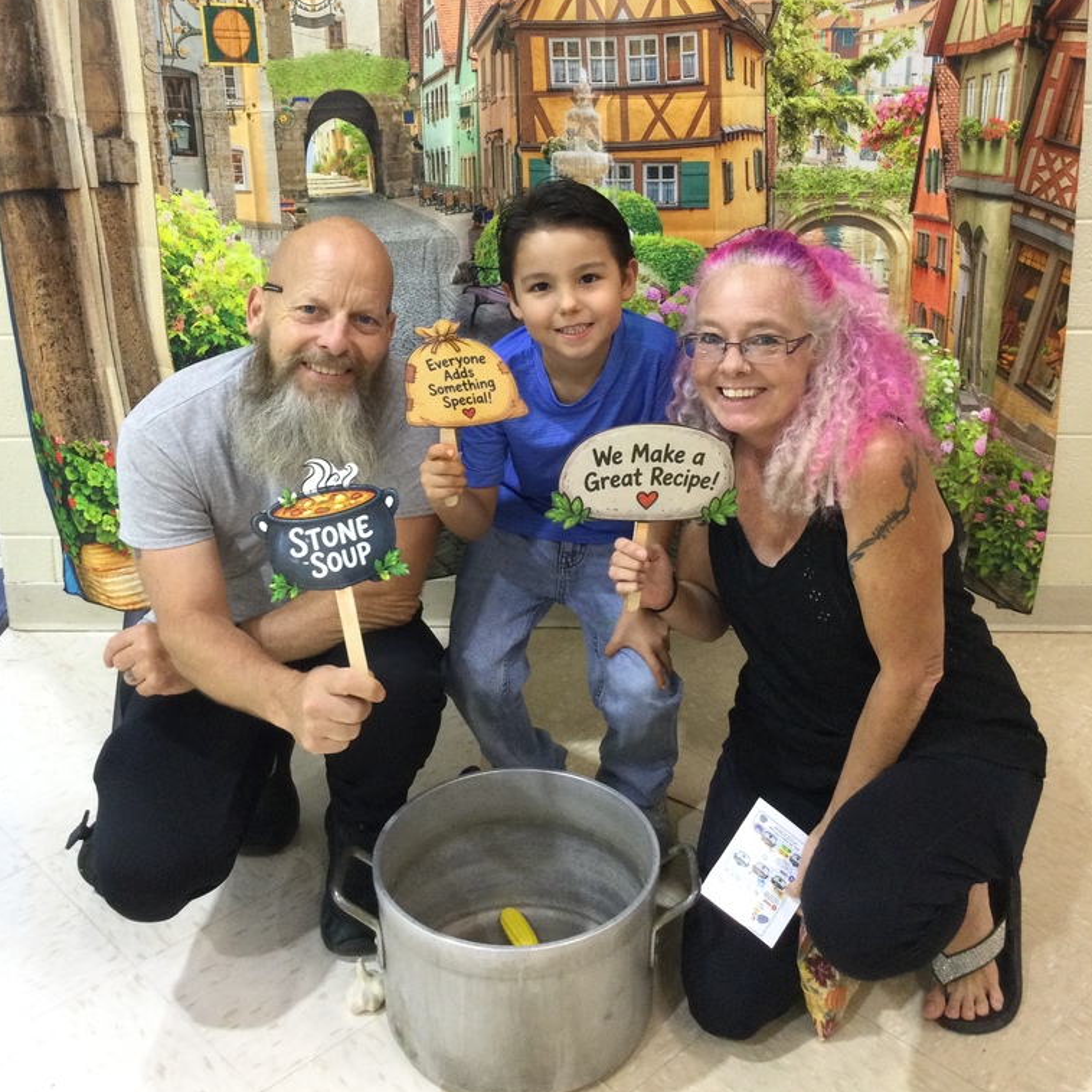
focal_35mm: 37
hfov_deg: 44.9
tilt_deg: -16.9
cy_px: 395
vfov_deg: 44.5
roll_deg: +0.3
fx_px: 1321
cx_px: 549
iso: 80
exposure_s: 1/30
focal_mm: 3.3
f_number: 2.4
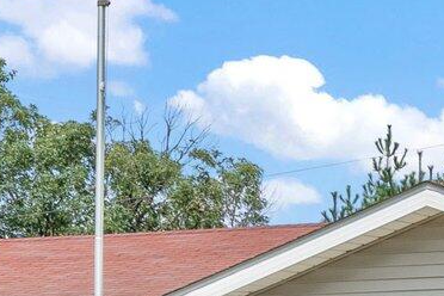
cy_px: 594
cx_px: 631
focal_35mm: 248
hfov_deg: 8.2
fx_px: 3058
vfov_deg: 5.4
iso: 250
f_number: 10
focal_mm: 30
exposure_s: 1/250
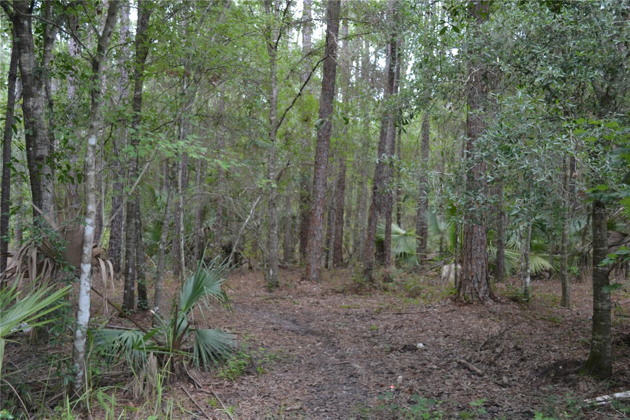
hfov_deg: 49.6
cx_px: 315
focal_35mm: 39
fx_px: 682
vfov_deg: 34.2
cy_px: 210
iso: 400
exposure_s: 1/60
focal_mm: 26
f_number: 4.2
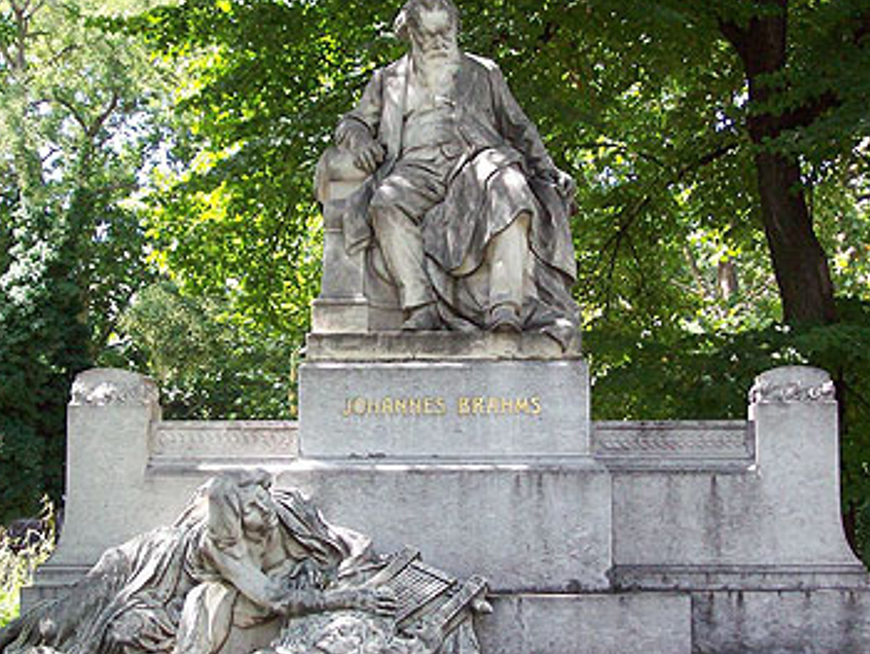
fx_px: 1811
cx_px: 445
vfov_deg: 20.5
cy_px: 328
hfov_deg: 27.0
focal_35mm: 72
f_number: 3.4
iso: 167
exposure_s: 1/169
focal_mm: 9.4
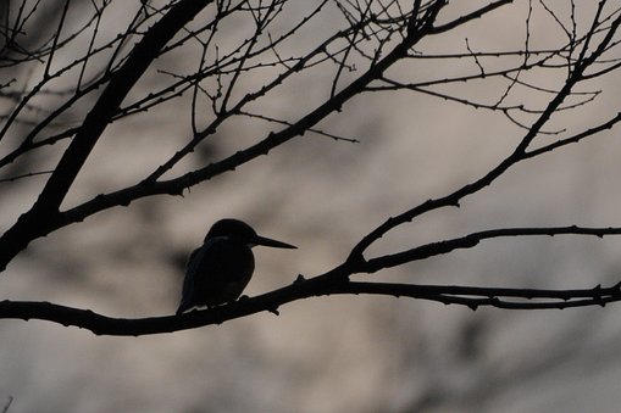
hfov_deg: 2.7
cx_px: 311
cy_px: 206
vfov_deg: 1.8
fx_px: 13019
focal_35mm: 755
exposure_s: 1/5000
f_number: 6.3
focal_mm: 500
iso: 640
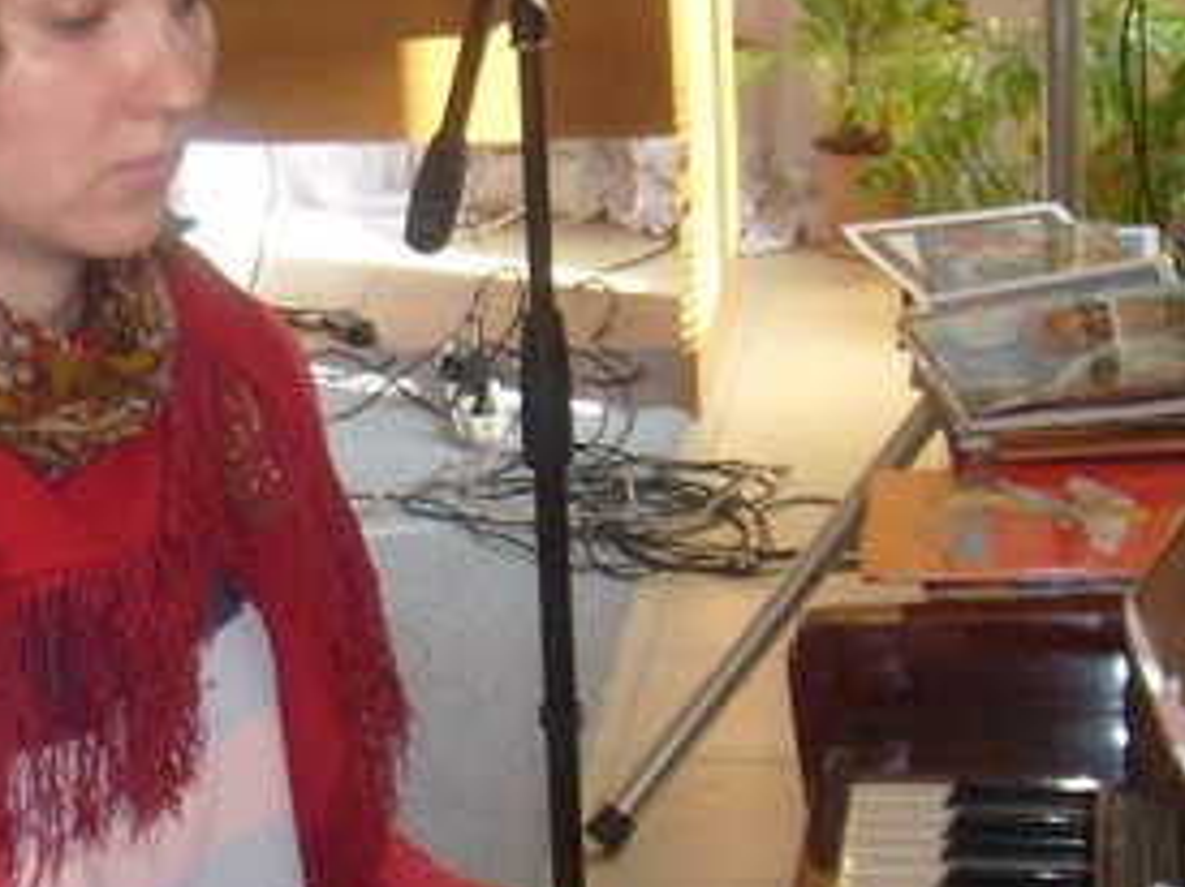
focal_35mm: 102
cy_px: 586
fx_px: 3490
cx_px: 155
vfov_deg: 14.5
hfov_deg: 19.0
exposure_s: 1/45
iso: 100
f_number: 2.8
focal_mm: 5.8
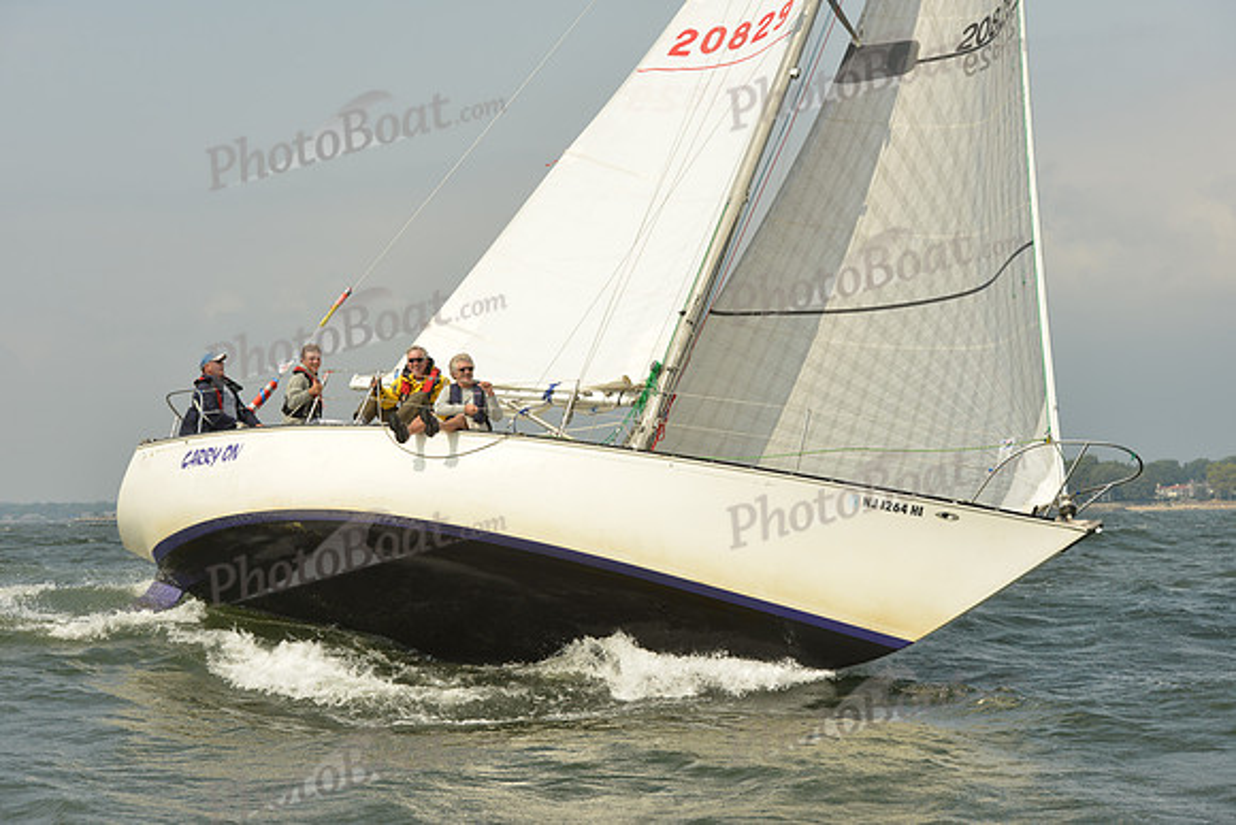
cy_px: 412
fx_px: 2575
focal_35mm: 75
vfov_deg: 18.2
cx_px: 618
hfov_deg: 27.0
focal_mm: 75
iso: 320
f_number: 9
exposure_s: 1/1250
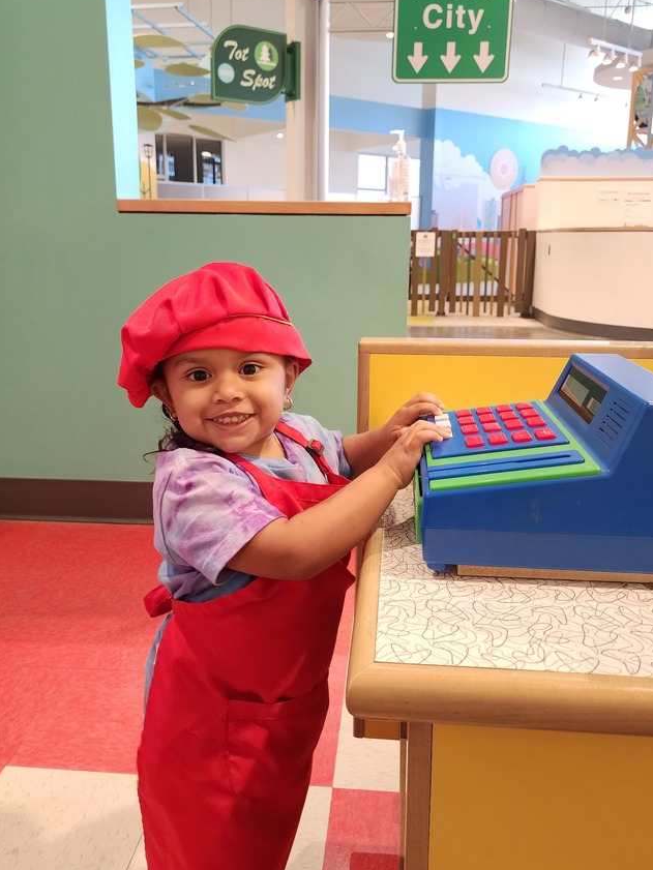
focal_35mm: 28
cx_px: 361
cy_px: 383
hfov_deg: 49.7
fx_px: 704
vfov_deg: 63.2
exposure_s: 1/120
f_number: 1.8
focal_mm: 6.4
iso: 400
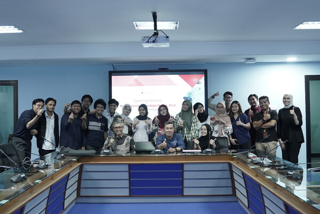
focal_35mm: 37
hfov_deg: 51.9
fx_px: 329
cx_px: 160
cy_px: 107
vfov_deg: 35.9
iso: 2500
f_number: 2.8
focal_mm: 25
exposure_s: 1/100
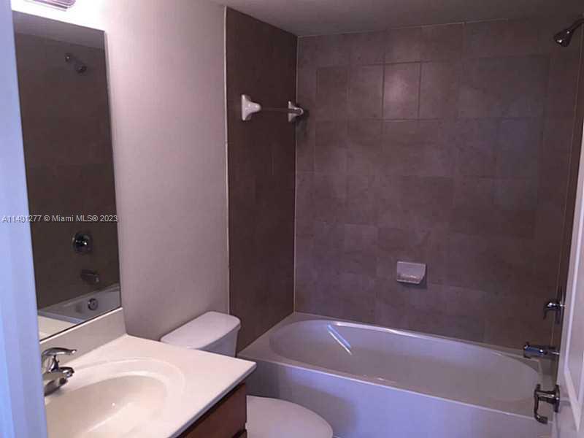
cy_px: 219
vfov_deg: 48.2
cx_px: 292
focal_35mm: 29
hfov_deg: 61.7
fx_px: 489
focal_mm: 4.15
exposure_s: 1/33
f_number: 2.2
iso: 50
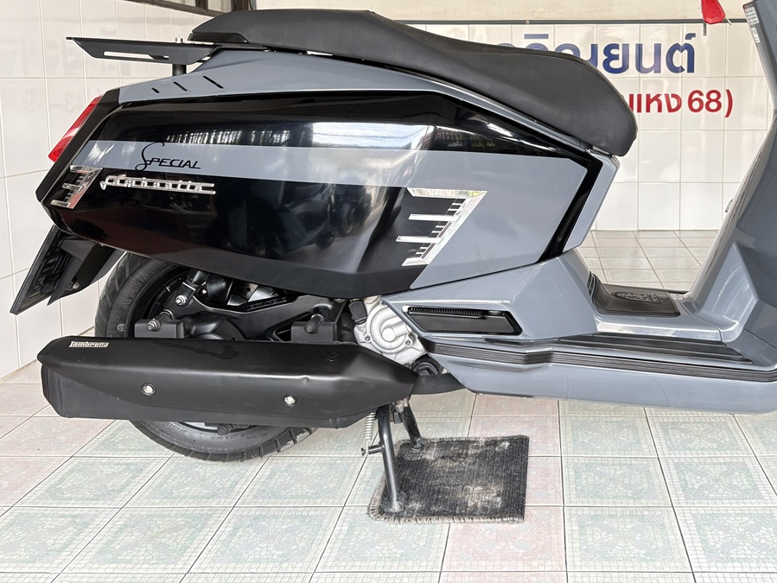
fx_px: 831
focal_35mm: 37
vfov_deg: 38.1
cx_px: 543
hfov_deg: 48.9
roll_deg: +0.7
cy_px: 174
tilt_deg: -6.9
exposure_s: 1/60
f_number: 1.6
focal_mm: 5.96
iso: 200
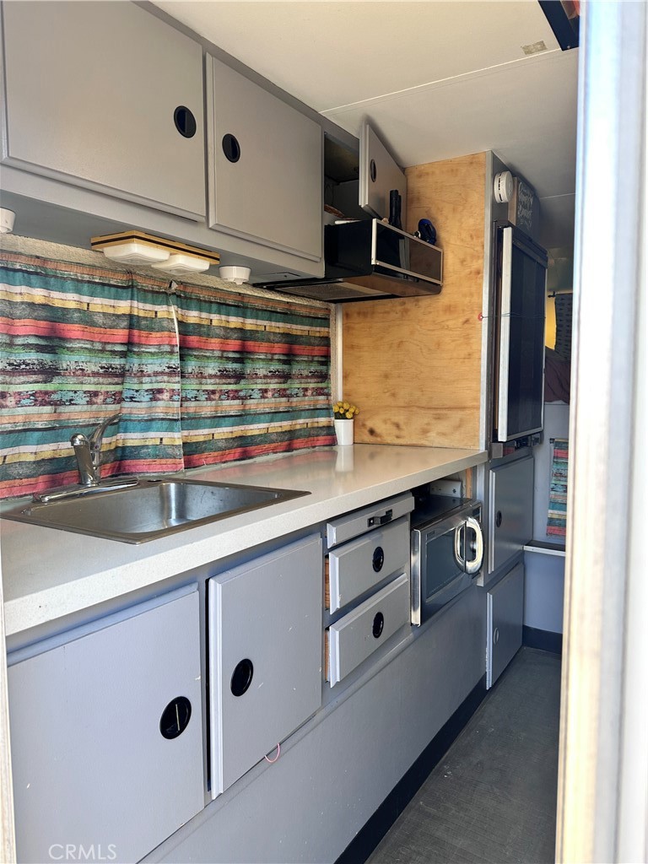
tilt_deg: -1.8
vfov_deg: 71.6
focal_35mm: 24
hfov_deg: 56.8
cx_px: 324
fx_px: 599
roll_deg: -1.0
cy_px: 432
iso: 100
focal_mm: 6.86
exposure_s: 1/121
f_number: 1.78
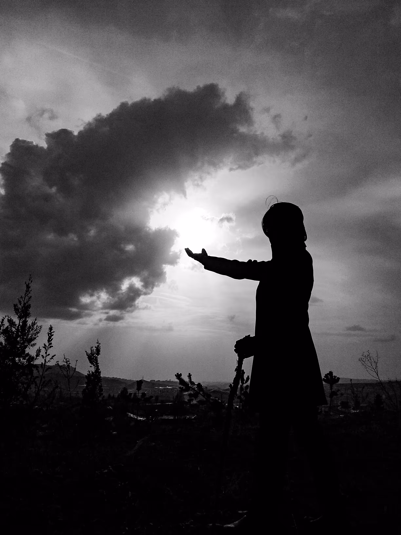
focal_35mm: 31
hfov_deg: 45.4
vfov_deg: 58.4
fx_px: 479
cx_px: 200
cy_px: 268
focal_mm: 3.3
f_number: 2.2
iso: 50
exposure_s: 1/7644
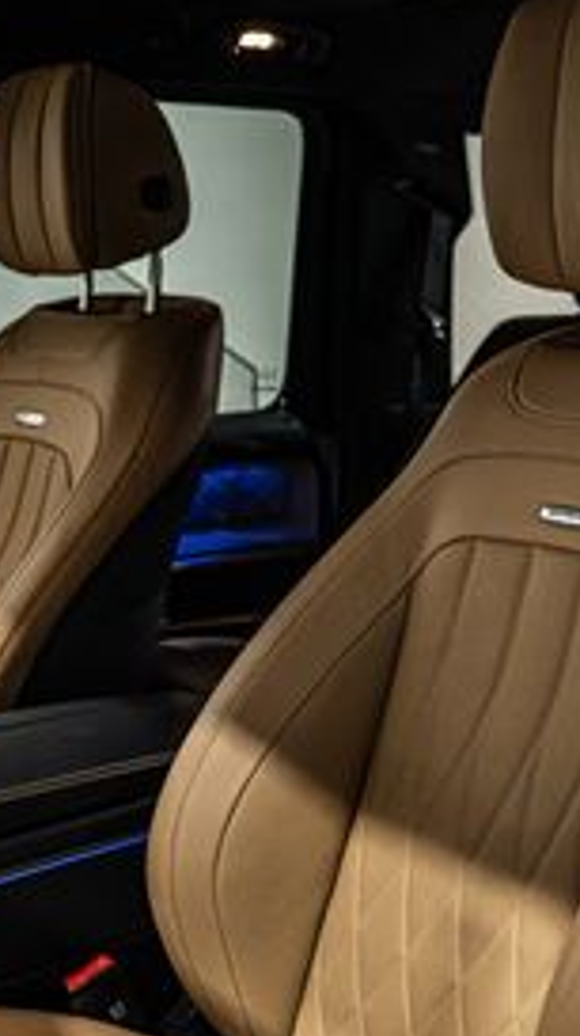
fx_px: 1618
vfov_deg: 35.4
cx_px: 68
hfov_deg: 20.0
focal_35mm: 59
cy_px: 586
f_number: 4
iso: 1600
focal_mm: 24
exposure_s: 1/100
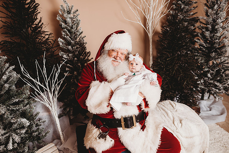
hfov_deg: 73.7
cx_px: 114
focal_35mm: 24
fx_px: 153
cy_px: 76
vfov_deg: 53.2
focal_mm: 24
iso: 100
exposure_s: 1/160
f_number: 2.5
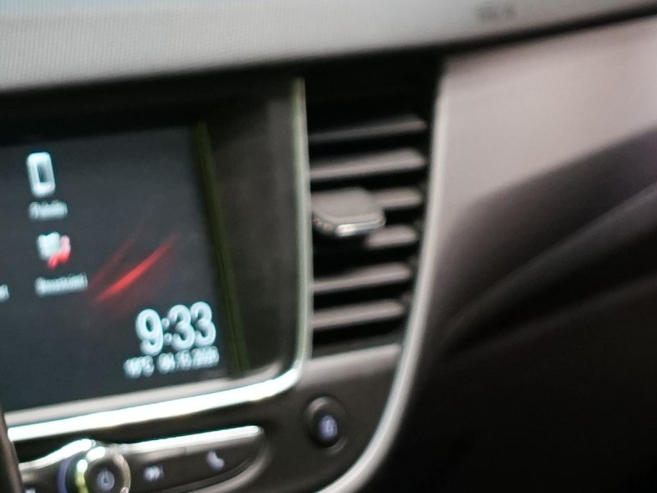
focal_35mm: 157
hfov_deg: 12.2
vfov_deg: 8.8
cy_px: 1035
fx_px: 2980
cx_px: -167
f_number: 3.5
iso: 1250
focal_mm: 28
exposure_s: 1/30
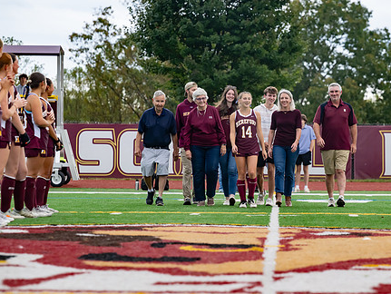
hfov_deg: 12.0
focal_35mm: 164
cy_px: 160
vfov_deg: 9.1
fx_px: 1854
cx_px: 246
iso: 1250
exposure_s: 1/640
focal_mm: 125
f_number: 4.5
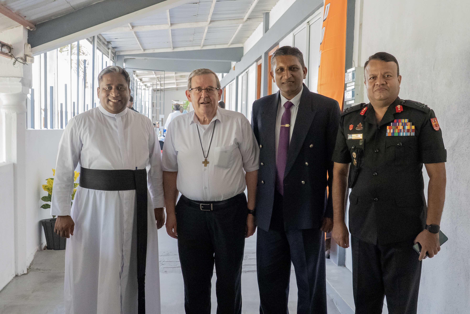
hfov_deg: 51.9
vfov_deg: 35.9
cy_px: 157
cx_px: 235
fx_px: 483
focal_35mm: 37
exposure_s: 1/160
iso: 4000
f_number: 5
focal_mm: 25
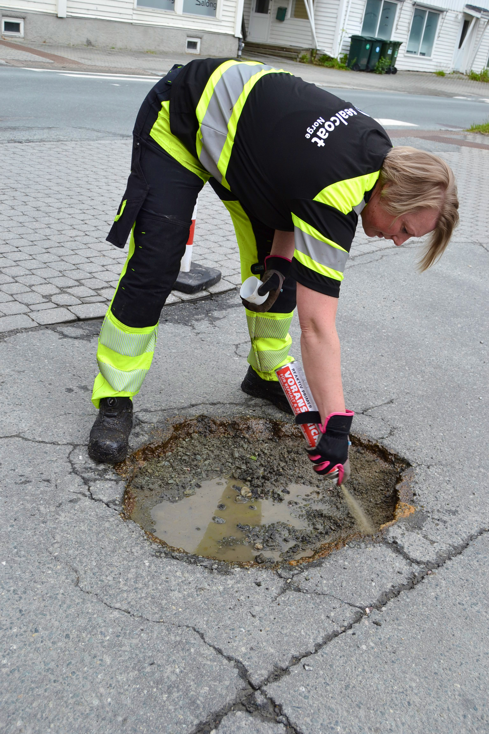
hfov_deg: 36.9
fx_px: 733
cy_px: 367
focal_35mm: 36
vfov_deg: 53.1
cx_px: 244
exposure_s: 1/125
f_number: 5.6
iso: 160
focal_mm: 24
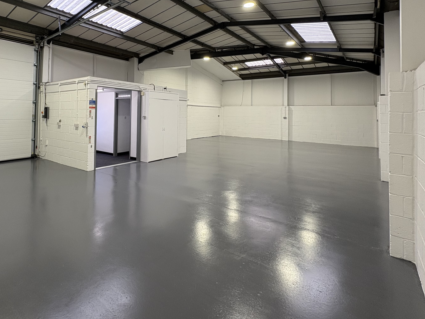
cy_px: 106
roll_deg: -1.1
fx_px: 258
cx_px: 150
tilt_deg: +1.2
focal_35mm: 21
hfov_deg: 77.0
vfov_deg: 61.9
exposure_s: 1/134
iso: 64
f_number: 2.2
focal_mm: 2.22
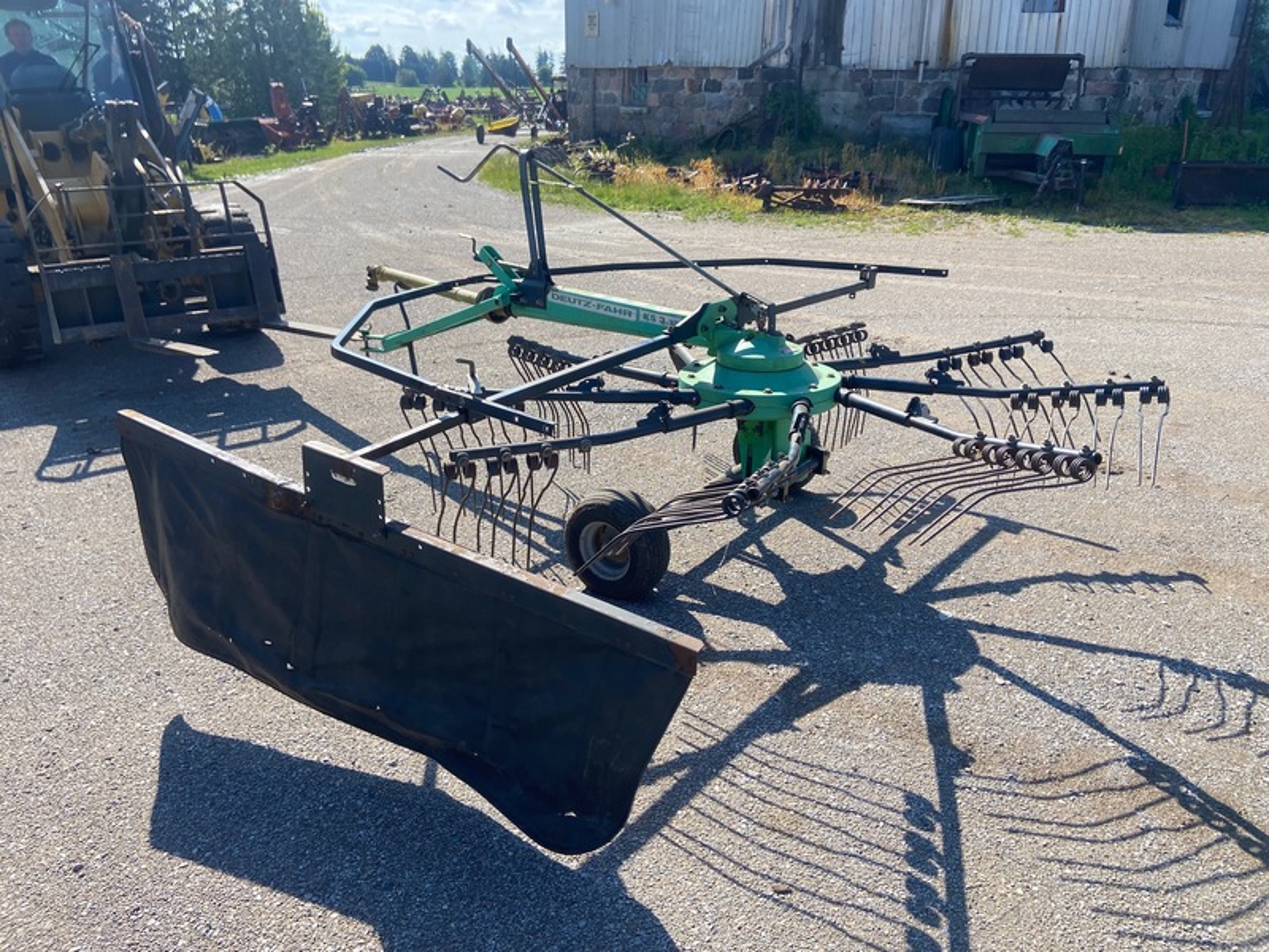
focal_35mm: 26
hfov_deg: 67.3
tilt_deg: -22.9
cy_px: 476
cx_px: 634
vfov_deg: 53.1
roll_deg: +1.0
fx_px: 953
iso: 32
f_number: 1.8
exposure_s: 1/1608
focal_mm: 4.25
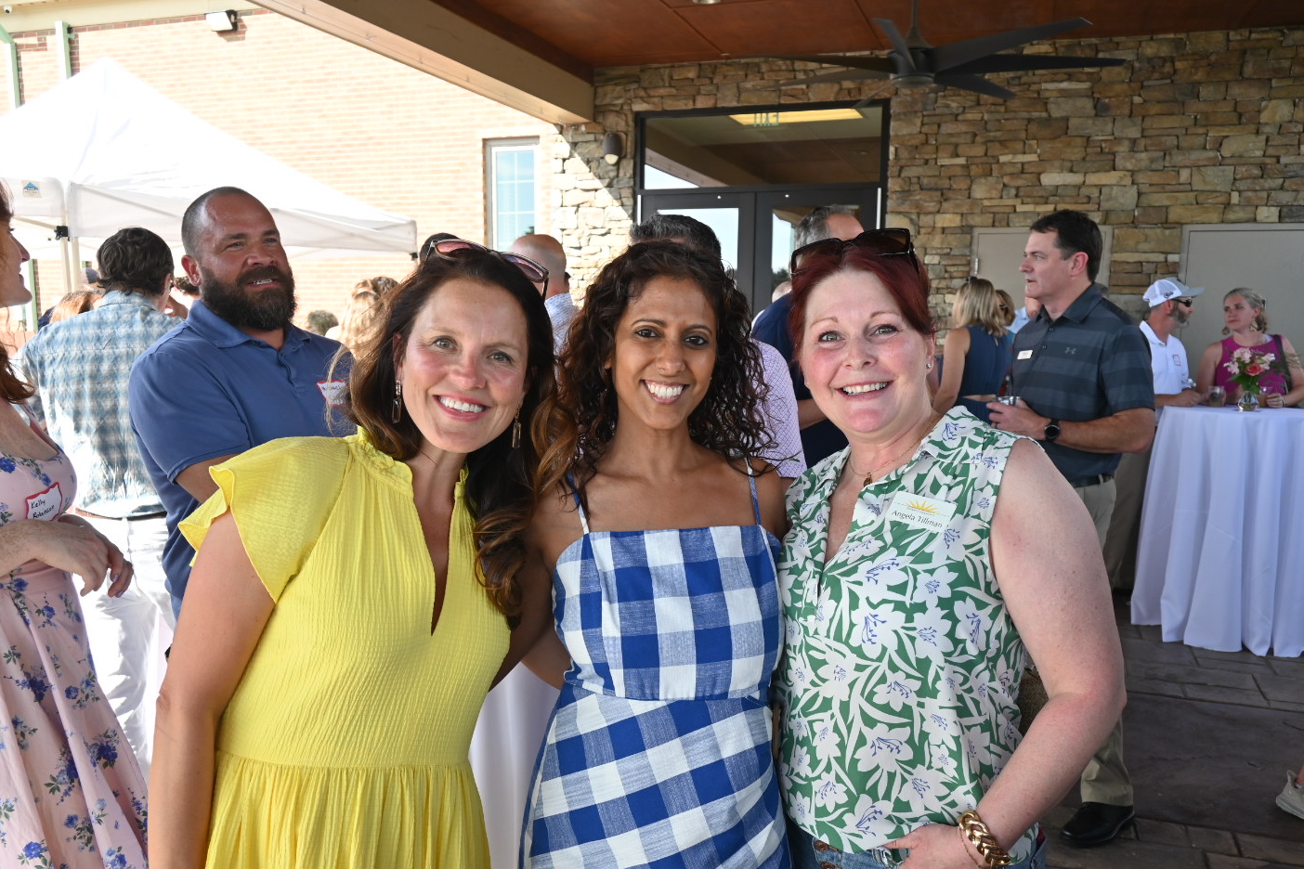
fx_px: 1097
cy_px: 492
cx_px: 644
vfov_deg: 43.1
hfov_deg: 61.4
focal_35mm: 30
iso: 200
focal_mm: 17.5
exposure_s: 1/250
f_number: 5
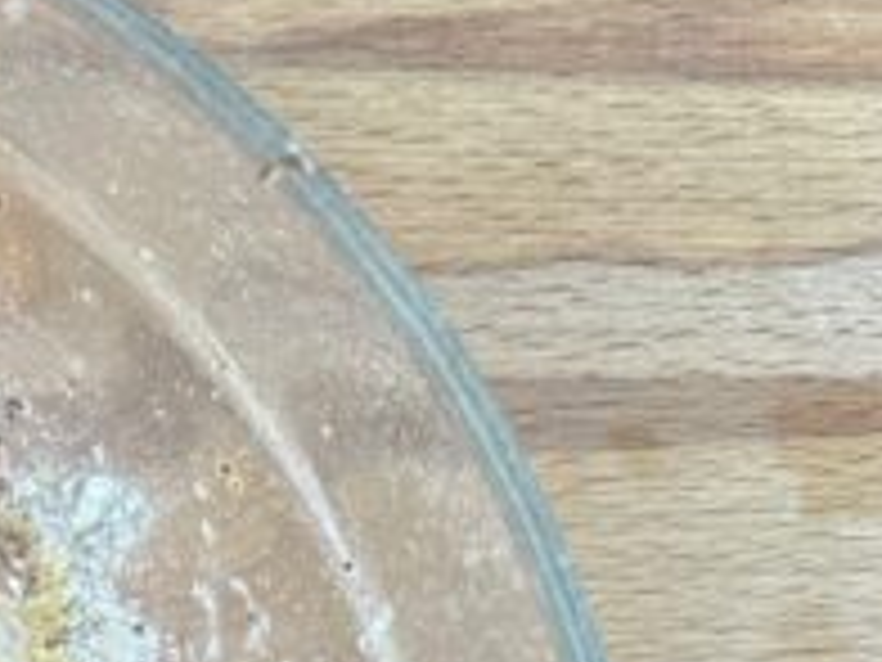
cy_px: 1013
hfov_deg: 17.7
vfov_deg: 15.4
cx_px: -724
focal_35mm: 88
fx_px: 2242
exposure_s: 1/76
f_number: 1.78
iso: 250
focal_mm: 6.86
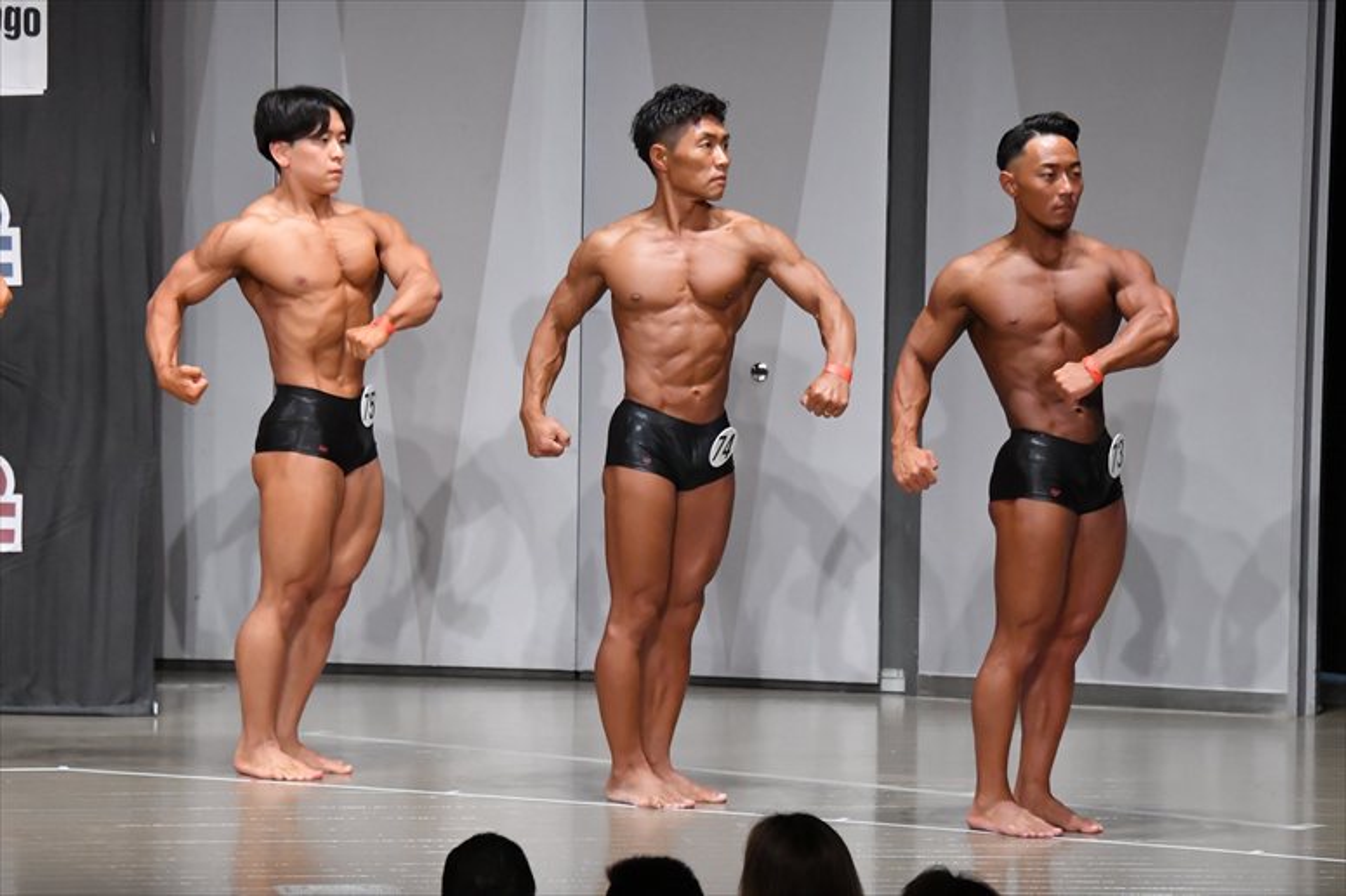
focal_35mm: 202
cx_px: 673
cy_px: 448
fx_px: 7549
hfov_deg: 10.2
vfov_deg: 6.8
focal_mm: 135
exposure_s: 1/400
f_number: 5.6
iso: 6400
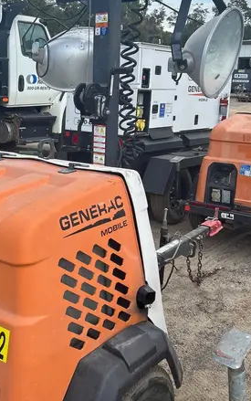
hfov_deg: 27.1
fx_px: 503
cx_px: 26
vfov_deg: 43.4
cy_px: 173
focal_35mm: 46
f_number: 1.5
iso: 50
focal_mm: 5.7
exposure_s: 1/1751
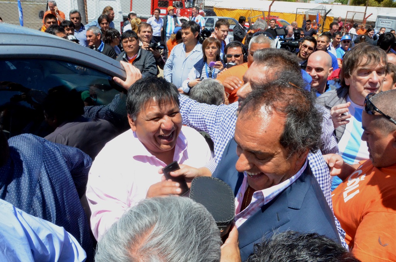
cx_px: 198
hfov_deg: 67.5
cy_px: 131
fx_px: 296
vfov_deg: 47.7
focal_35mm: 27
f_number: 22
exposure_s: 1/250
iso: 2500
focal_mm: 18
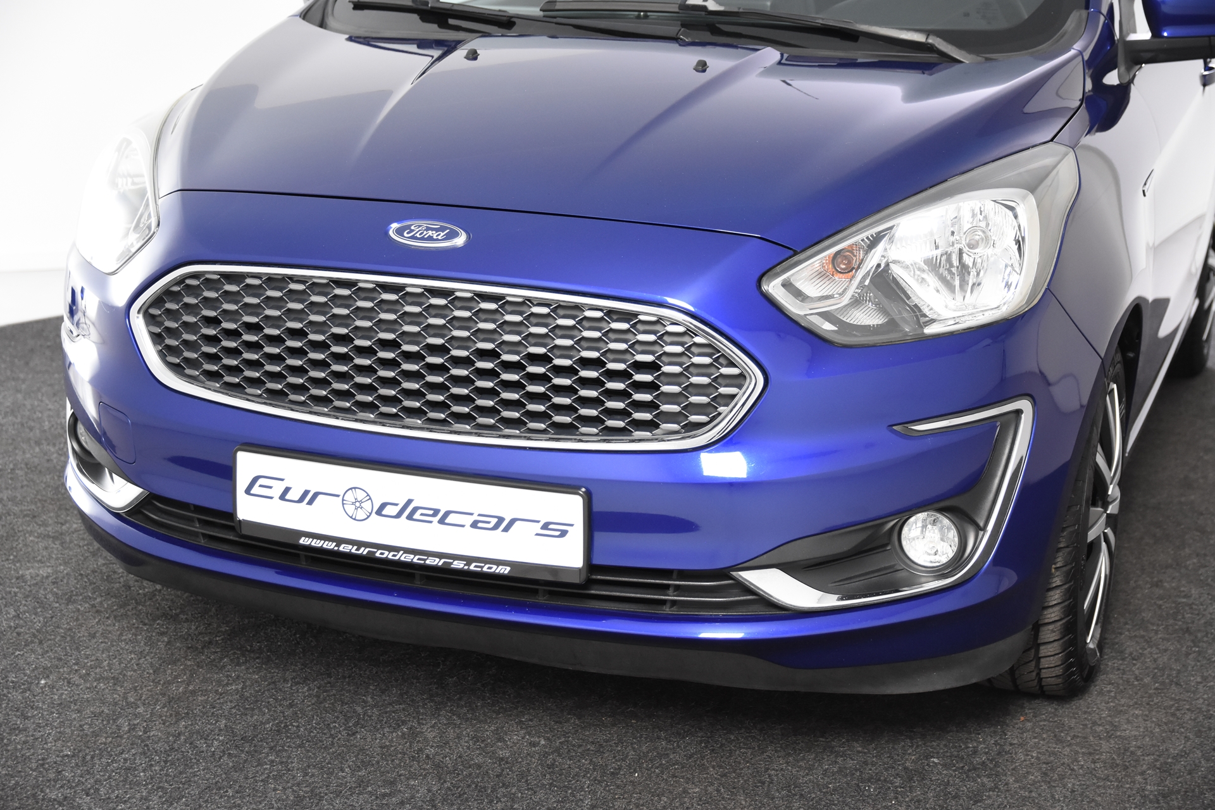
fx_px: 1924
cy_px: 405
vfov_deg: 23.8
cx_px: 608
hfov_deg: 35.1
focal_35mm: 57
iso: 1600
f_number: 4
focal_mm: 38
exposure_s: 1/60
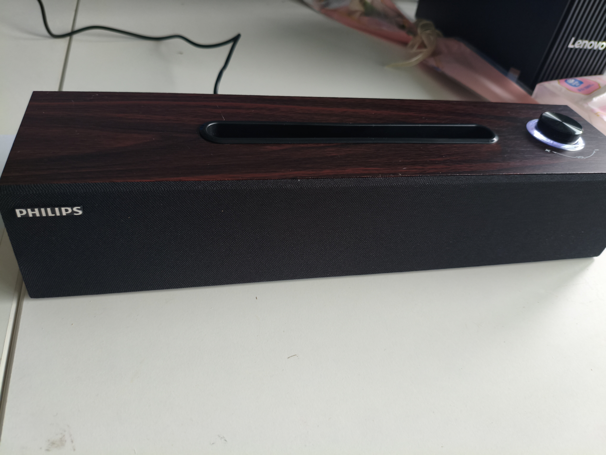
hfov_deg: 67.3
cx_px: 303
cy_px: 228
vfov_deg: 53.1
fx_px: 455
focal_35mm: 26
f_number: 1.5
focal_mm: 4.94
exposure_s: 1/50
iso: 500
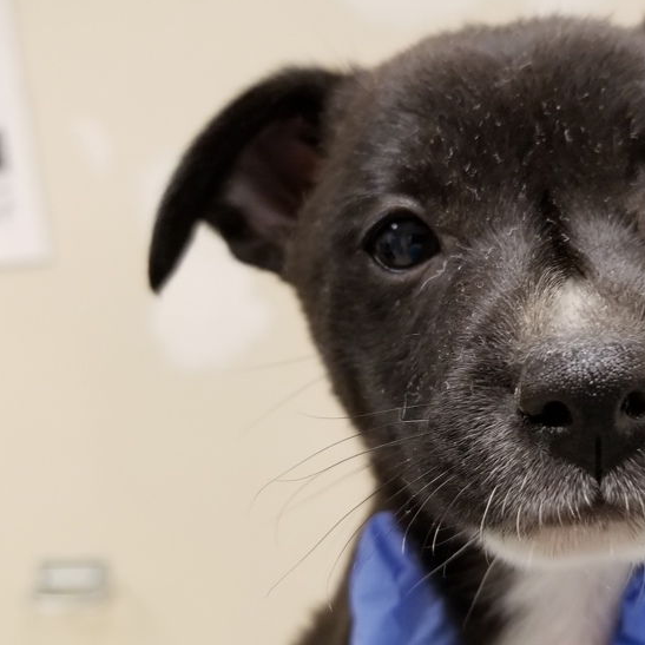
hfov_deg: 38.1
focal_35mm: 43
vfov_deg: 39.2
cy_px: 315
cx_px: 486
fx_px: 906
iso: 250
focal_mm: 4.25
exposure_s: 1/60
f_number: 1.7
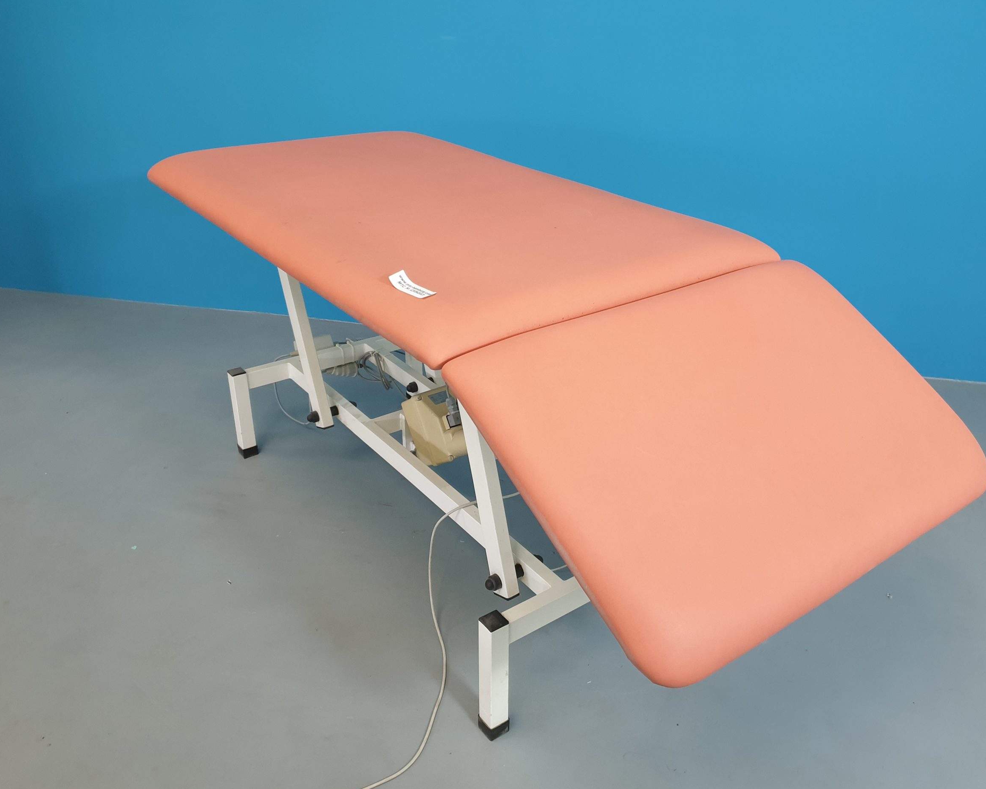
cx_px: 526
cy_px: 393
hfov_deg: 62.2
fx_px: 817
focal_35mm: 28
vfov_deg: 51.5
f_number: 1.5
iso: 200
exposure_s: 1/50
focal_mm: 4.3
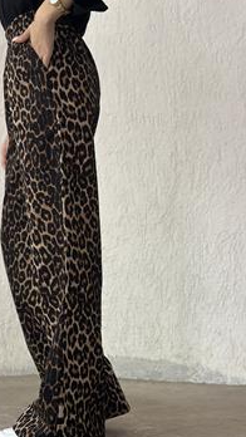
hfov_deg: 18.7
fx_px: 741
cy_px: 210
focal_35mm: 64
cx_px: 67
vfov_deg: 32.8
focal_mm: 6.86
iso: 125
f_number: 1.78
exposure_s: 1/103
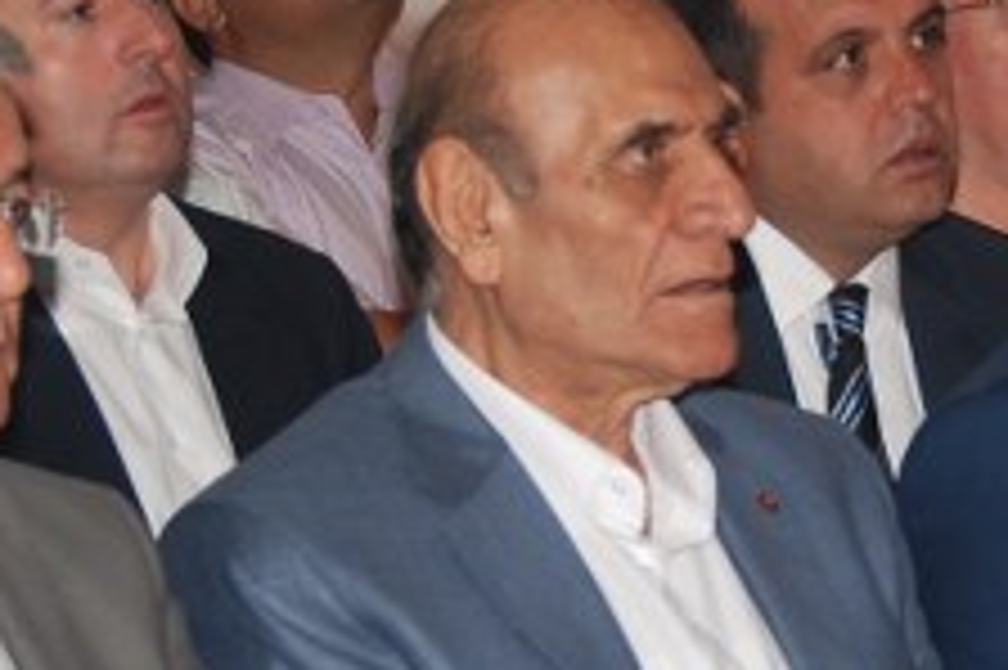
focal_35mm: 247
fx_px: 6911
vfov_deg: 5.5
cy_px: 564
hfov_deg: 8.3
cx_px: 936
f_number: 4.8
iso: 200
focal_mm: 46
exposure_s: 1/60
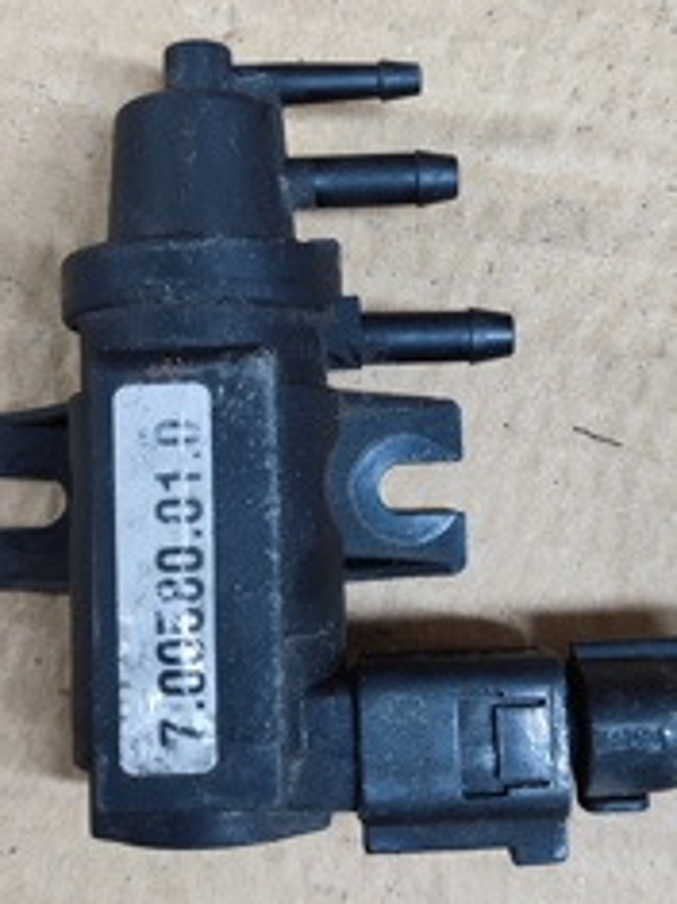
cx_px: 389
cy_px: 404
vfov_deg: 37.5
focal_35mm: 51
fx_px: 1331
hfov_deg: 28.5
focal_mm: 6.04
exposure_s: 1/33
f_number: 1.9
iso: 367
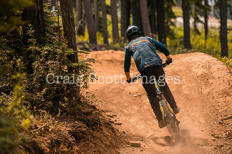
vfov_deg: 9.2
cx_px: 128
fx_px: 961
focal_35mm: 149
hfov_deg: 13.8
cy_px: 69
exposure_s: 1/1600
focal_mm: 135
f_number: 2.8
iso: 250
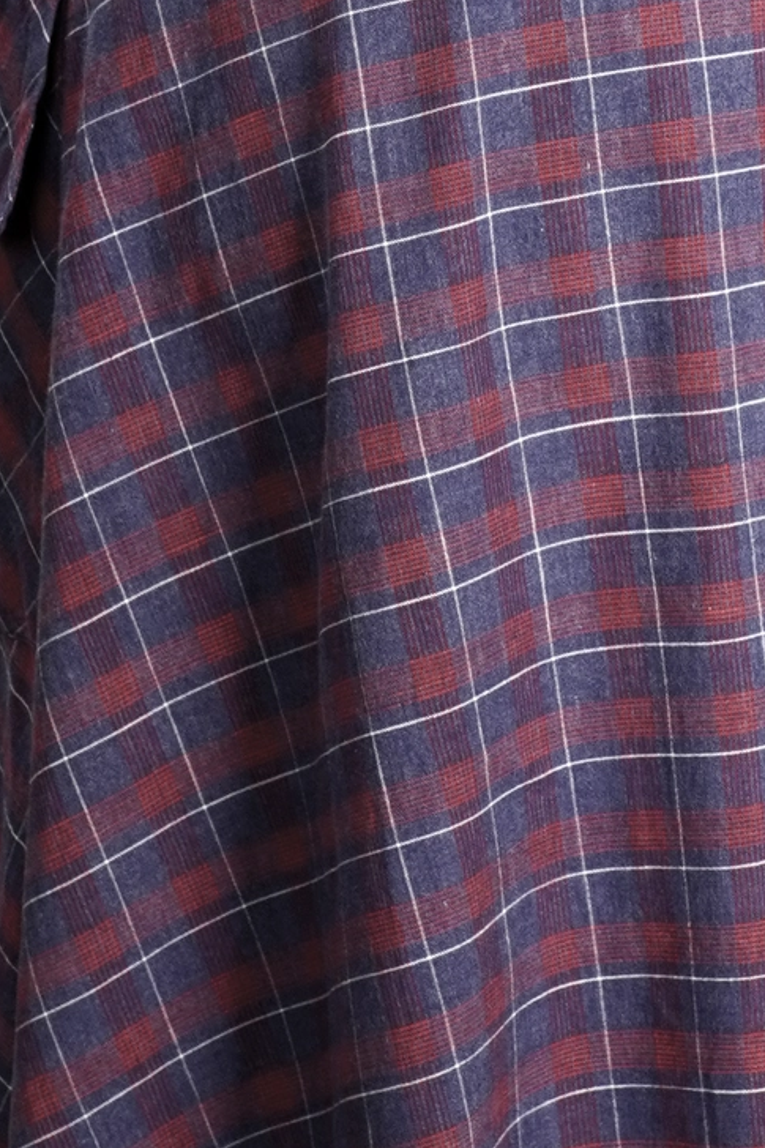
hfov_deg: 7.2
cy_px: 96
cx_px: 675
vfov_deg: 10.8
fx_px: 6059
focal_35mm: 190
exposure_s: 1/25
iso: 320
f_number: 8
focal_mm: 32
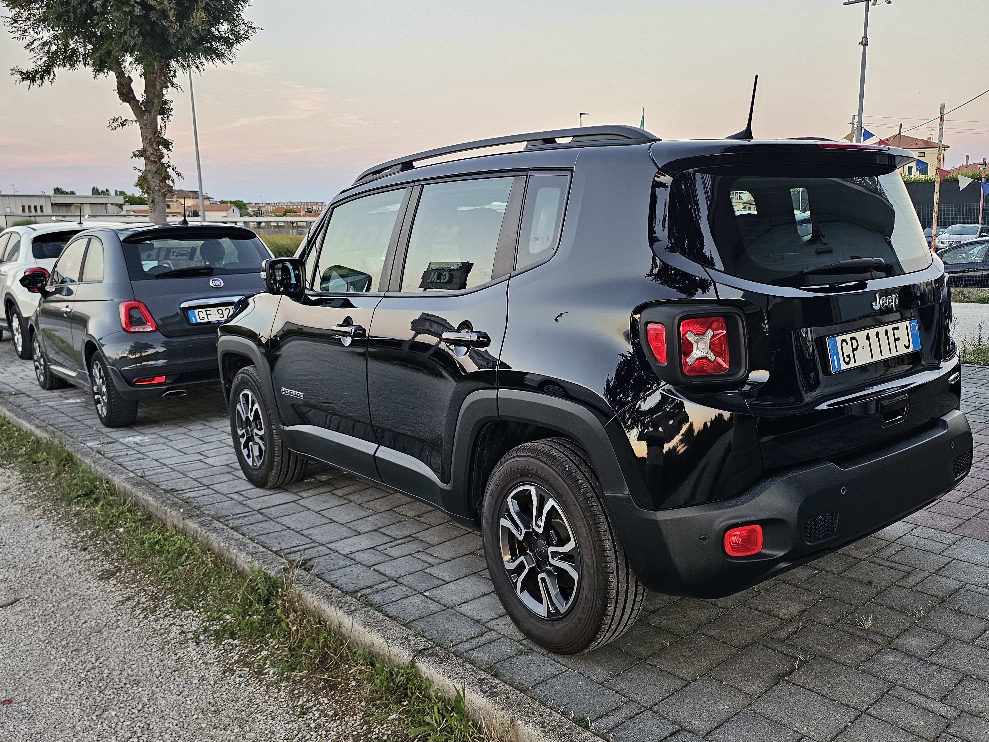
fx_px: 829
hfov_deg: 60.9
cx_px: 611
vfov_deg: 48.2
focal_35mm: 29
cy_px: 364
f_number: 1.7
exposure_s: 1/100
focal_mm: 6.3
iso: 160
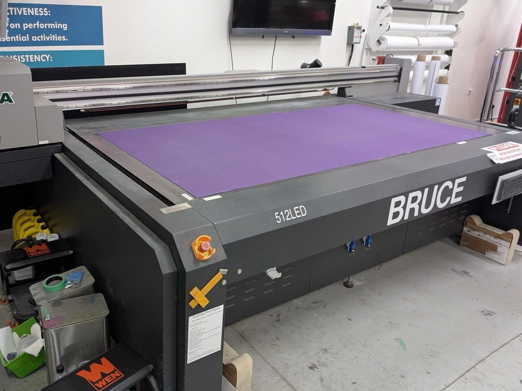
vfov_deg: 48.1
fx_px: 437
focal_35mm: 29
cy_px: 171
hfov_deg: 61.2
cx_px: 211
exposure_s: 1/24
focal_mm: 6.9
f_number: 1.68
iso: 44
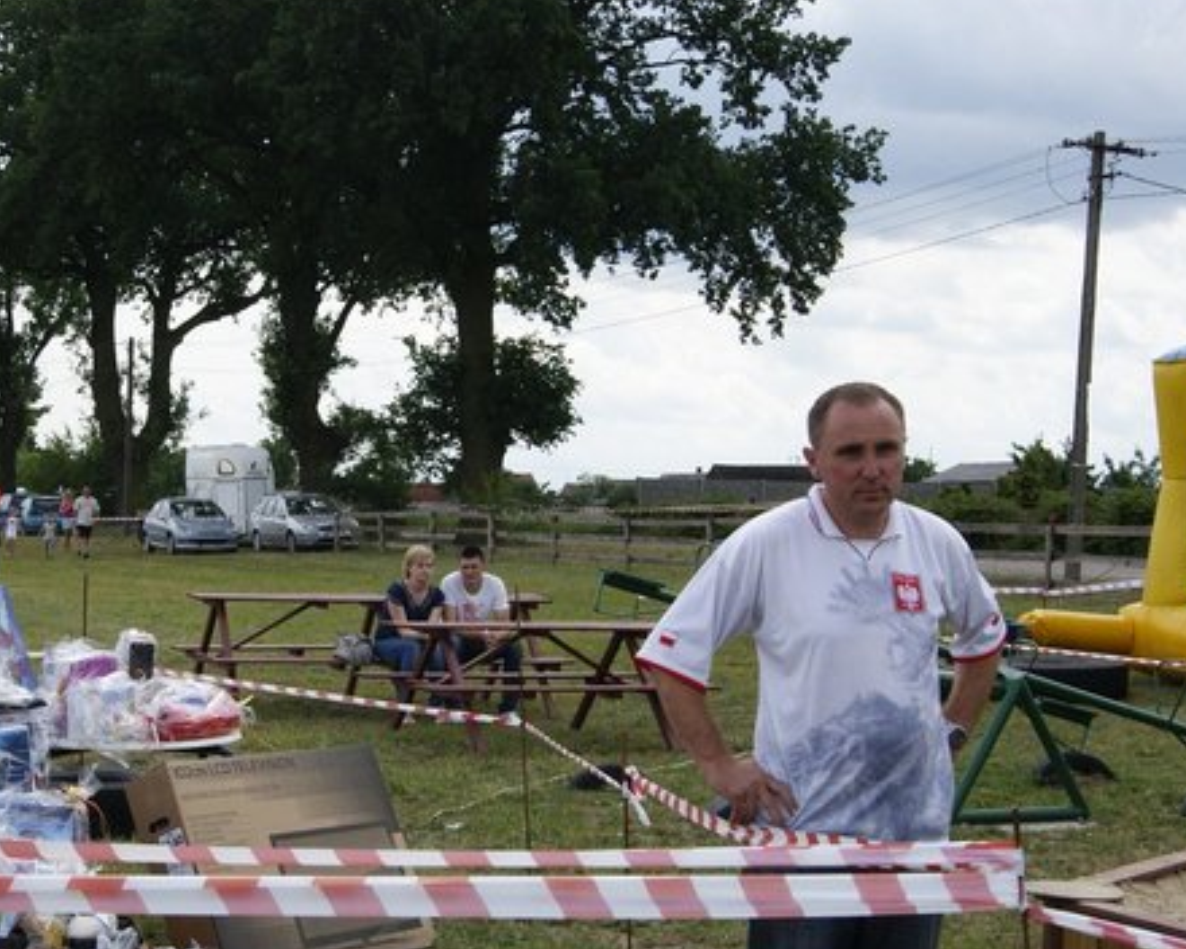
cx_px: 372
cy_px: 549
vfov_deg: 21.0
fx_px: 2552
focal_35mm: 73
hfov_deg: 26.0
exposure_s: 1/320
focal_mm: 35
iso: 400
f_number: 13
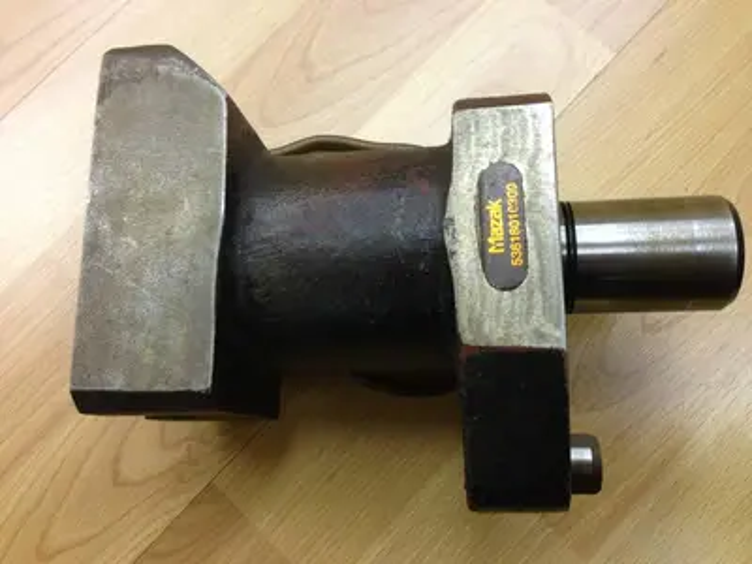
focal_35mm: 33
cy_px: 282
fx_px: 717
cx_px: 376
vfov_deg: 42.9
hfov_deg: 55.4
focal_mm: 4.12
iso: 64
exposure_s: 1/20
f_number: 2.4
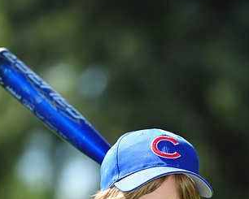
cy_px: 223
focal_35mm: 355
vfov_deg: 4.4
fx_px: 2617
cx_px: 148
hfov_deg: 5.4
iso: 200
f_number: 4.5
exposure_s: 1/640
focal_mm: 200
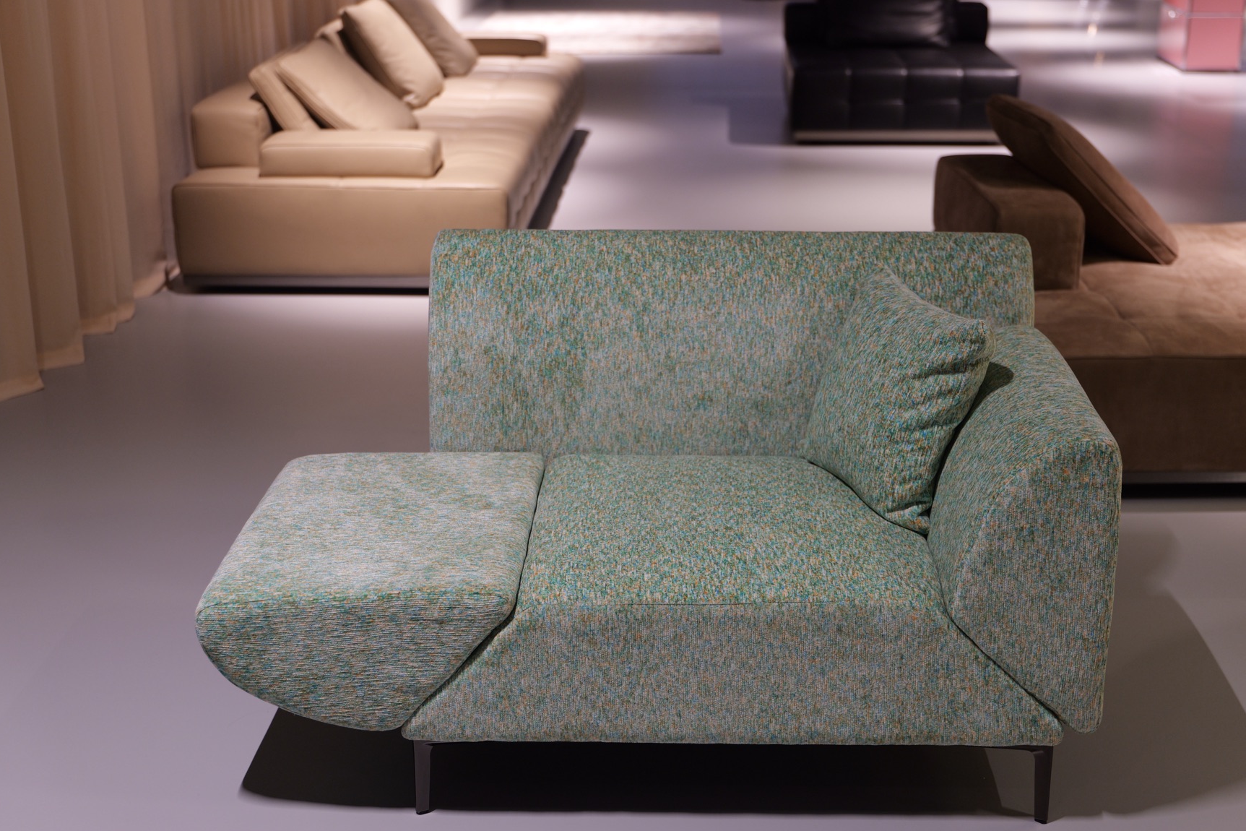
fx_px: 1661
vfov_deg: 28.1
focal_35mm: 48
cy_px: 433
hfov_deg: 41.1
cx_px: 648
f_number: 2.8
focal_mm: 46
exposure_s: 1/50
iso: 640
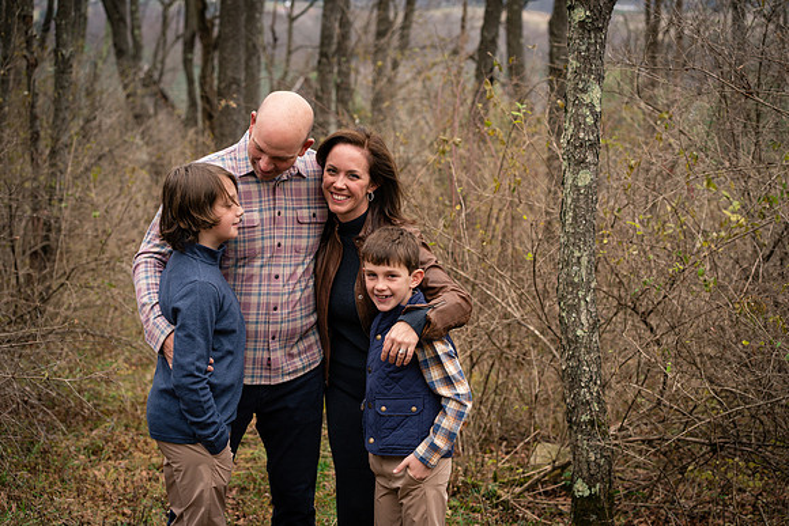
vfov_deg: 16.1
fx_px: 1863
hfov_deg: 23.9
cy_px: 263
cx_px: 394
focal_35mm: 85
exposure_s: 1/250
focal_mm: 85
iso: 320
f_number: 4.5
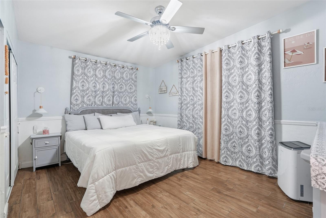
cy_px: 109
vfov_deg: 73.7
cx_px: 163
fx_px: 145
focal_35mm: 16
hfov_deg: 96.7
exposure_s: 1/15
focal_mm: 16
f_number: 9
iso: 400
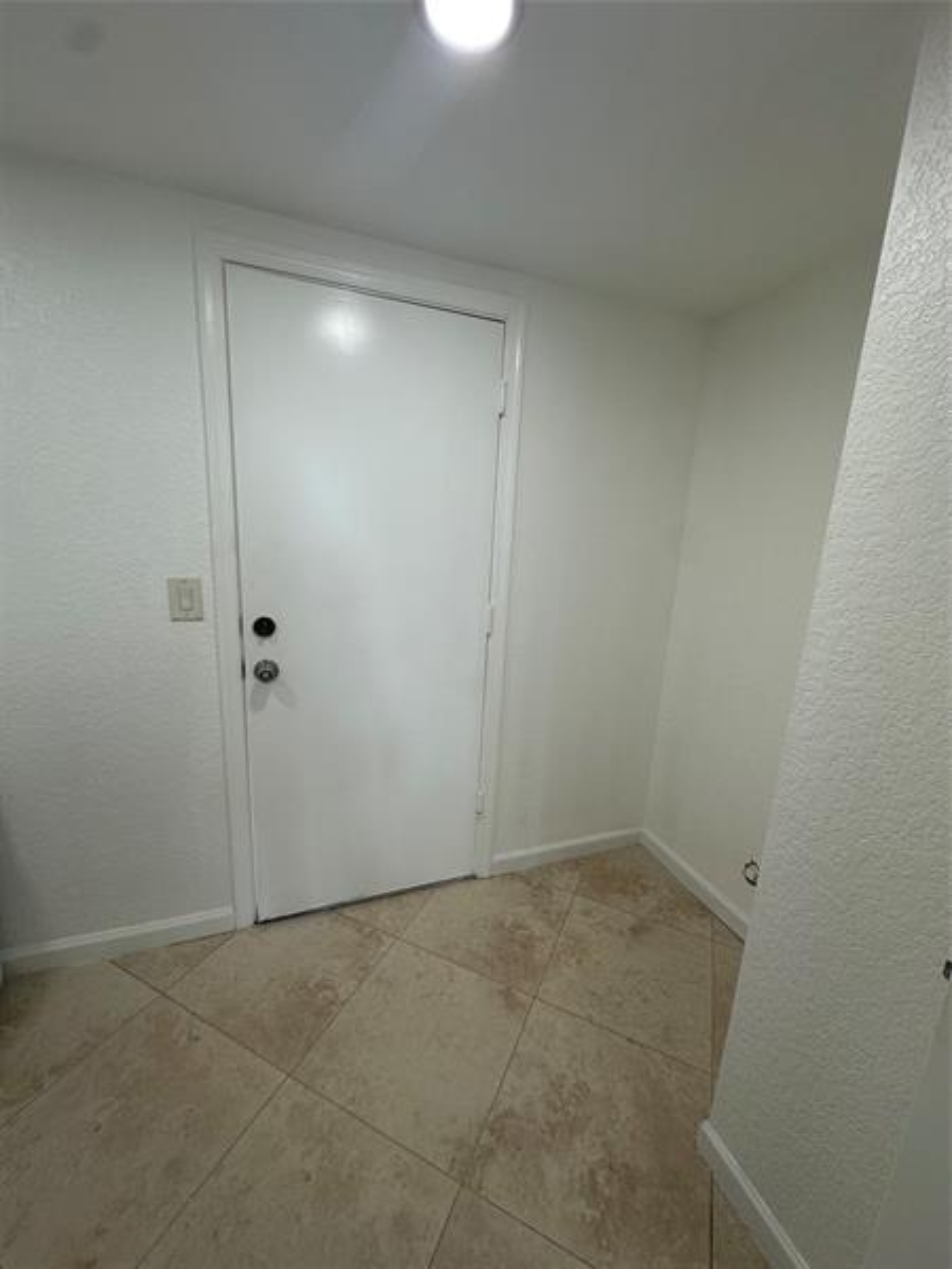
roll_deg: -2.5
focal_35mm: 14
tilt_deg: -12.8
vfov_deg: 102.1
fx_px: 513
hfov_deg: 85.7
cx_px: 476
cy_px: 634
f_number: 2.2
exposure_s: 1/120
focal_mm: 2.22
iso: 80
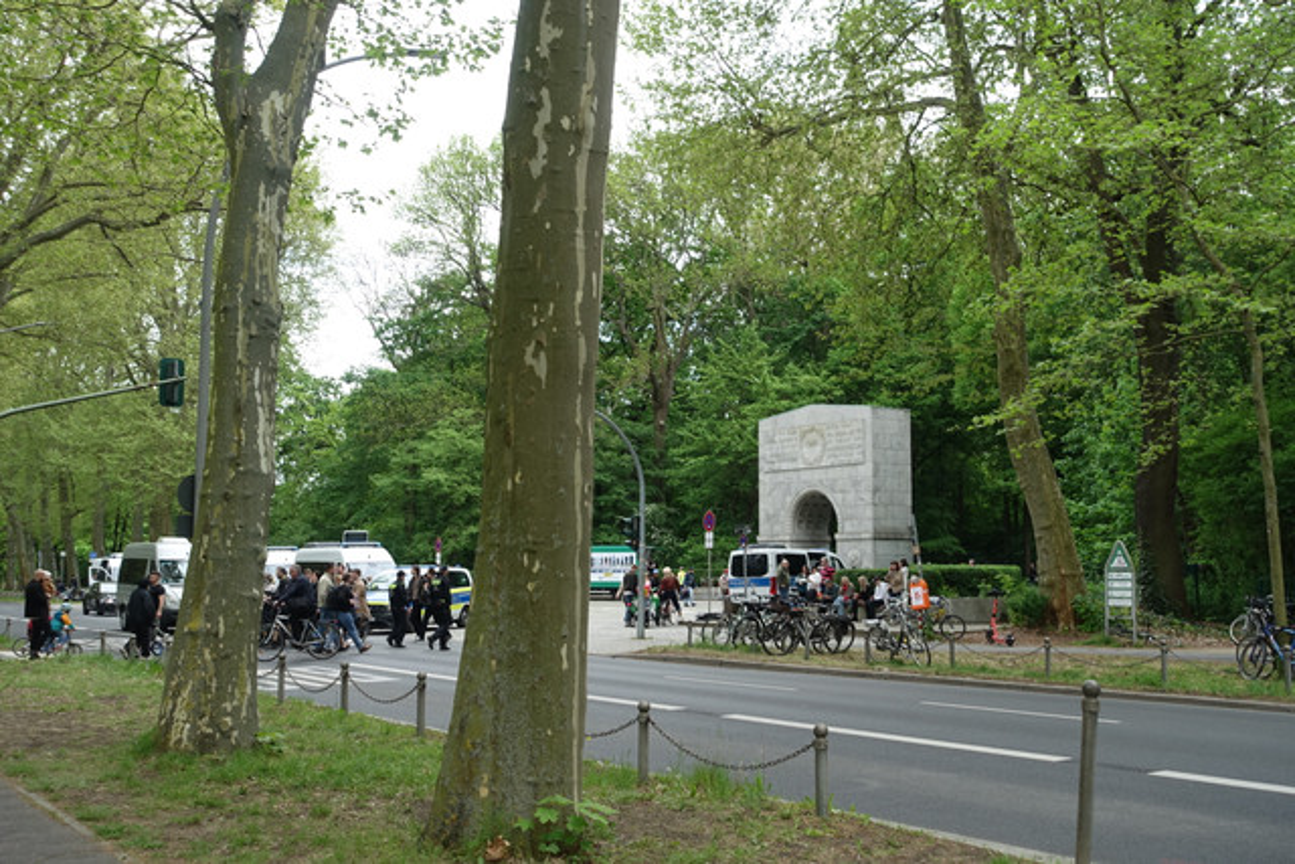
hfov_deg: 47.4
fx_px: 1475
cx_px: 648
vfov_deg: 32.6
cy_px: 432
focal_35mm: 41
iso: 125
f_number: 4
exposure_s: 1/125
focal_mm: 14.9
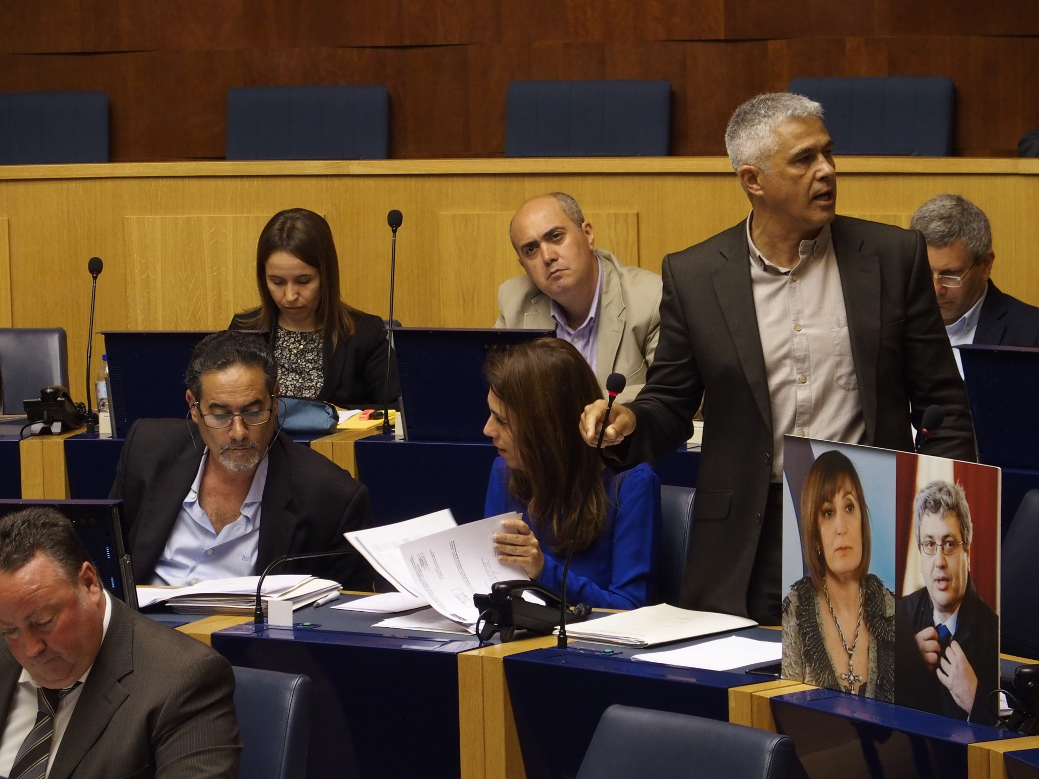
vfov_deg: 11.0
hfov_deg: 14.6
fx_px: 4052
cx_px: 520
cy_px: 390
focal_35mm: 135
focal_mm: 28.8
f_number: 2.8
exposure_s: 1/60
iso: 500
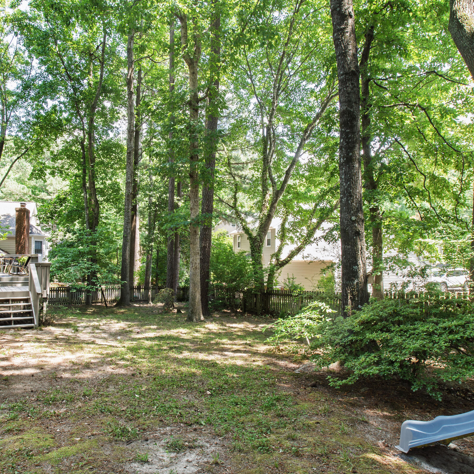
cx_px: 184
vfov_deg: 72.1
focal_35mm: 21
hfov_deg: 71.2
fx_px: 325
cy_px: 251
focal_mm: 10
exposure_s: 1/13
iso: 100
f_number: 8
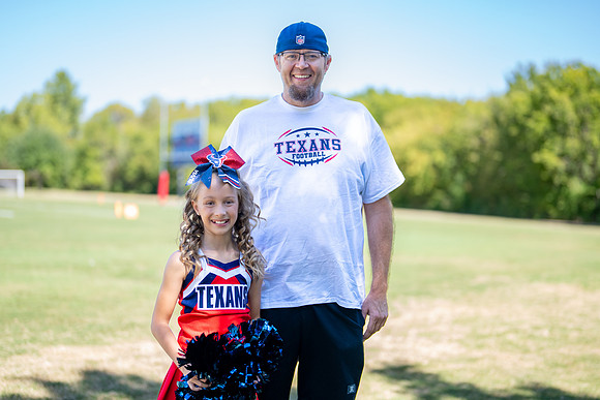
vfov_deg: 23.7
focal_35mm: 57
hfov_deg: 34.9
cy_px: 212
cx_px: 296
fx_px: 956
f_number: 1.2
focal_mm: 50
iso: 100
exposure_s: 1/1250
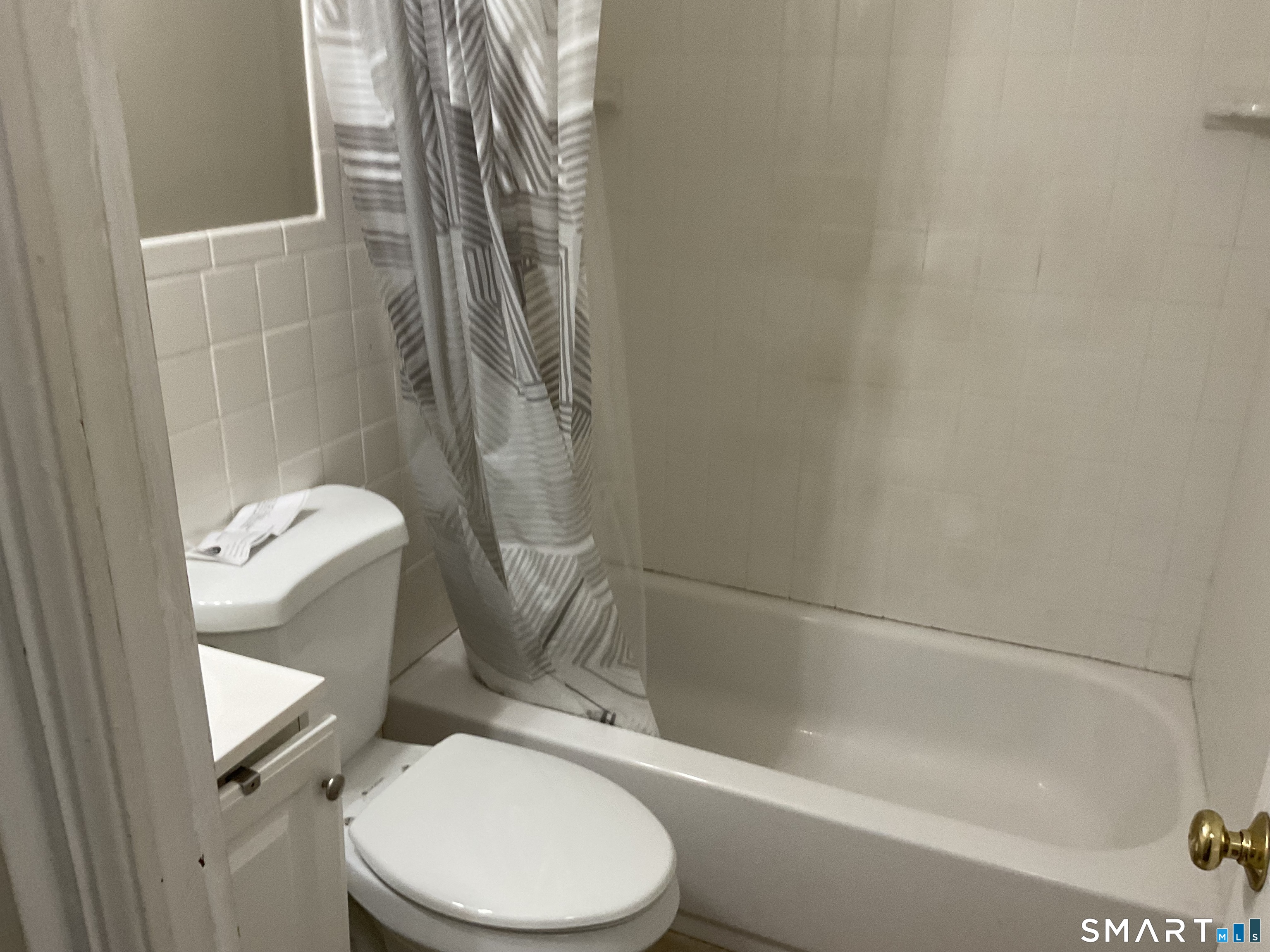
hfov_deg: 61.7
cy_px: 476
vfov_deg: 48.2
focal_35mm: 29
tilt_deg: -24.9
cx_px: 635
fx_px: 1064
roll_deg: -2.2
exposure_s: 1/60
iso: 100
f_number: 1.8
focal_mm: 3
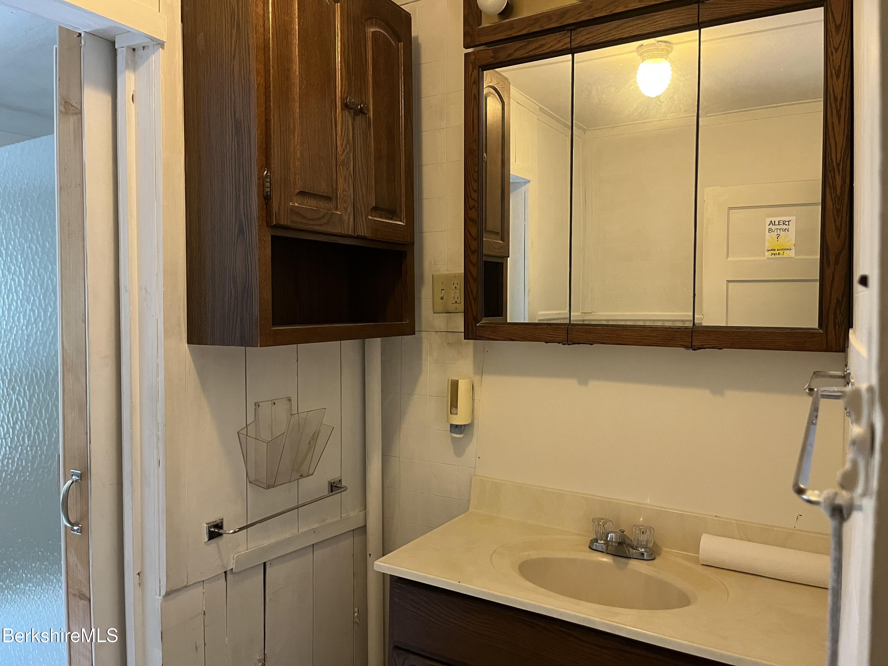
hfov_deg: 67.3
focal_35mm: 26
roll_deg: -0.1
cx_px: 444
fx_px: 667
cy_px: 333
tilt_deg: -2.2
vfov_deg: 53.1
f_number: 1.6
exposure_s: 1/60
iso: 400
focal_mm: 5.1
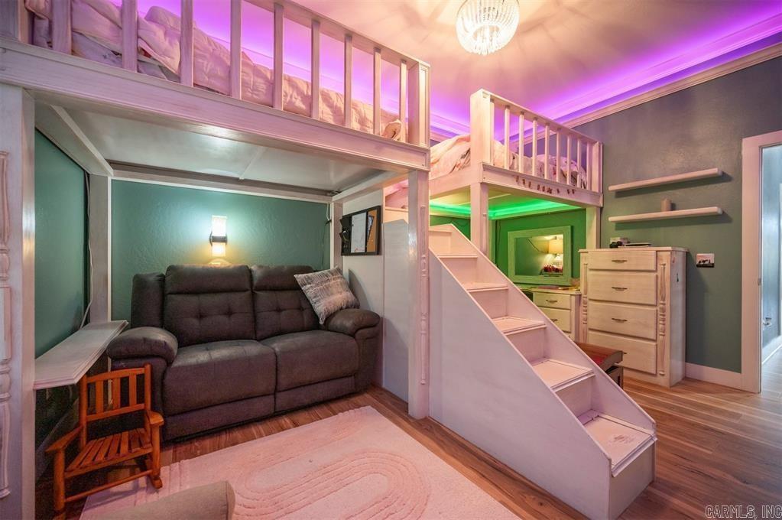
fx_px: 304
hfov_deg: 104.3
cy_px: 260
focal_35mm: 14
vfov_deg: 81.1
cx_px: 391
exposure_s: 1/60
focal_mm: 14
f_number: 4
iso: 640
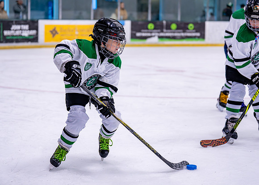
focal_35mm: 83
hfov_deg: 23.8
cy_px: 83
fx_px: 614
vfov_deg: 17.1
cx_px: 119
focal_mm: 70
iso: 2500
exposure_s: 1/1250
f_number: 2.8
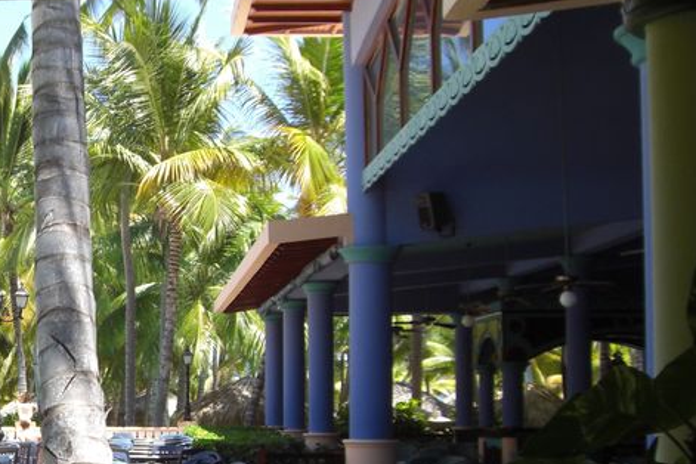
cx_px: -6
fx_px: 1663
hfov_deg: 22.7
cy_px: 331
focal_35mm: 86
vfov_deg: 15.8
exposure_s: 1/400
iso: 64
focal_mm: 6.2
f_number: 2.7
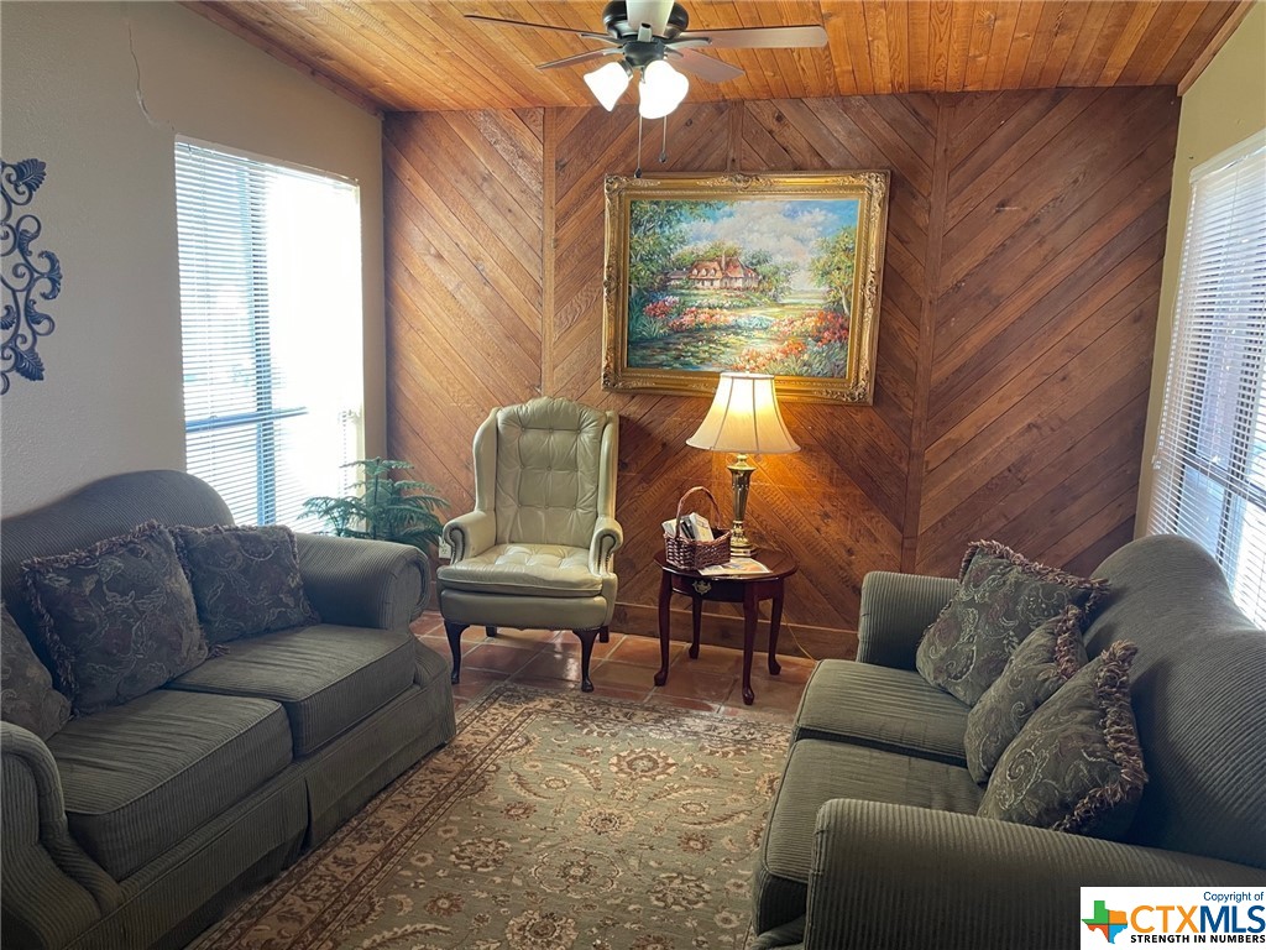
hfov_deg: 67.3
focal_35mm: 26
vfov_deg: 53.1
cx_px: 633
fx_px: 951
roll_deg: -2.4
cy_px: 475
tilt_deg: -10.0
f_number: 1.6
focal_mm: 4.2
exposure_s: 1/60
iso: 125
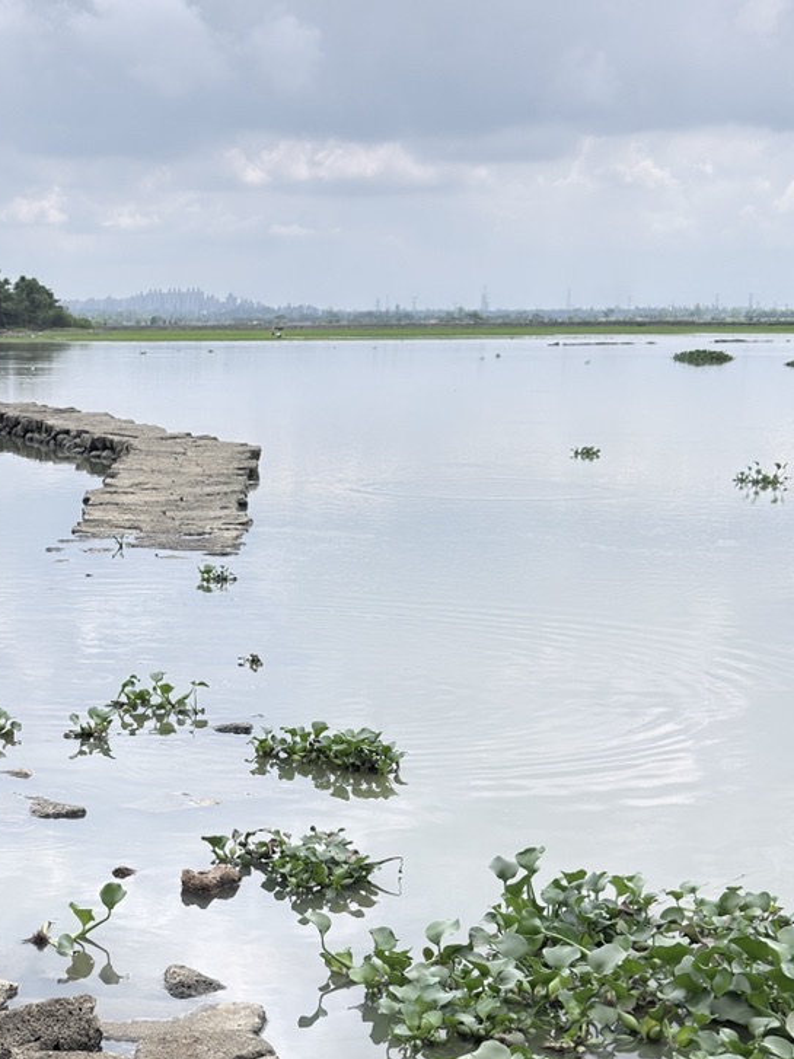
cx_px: -48
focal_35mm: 66
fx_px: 2019
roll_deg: -0.1
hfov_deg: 21.3
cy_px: 757
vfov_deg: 29.1
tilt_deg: -12.1
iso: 100
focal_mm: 6.76
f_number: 1.78
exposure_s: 1/2141
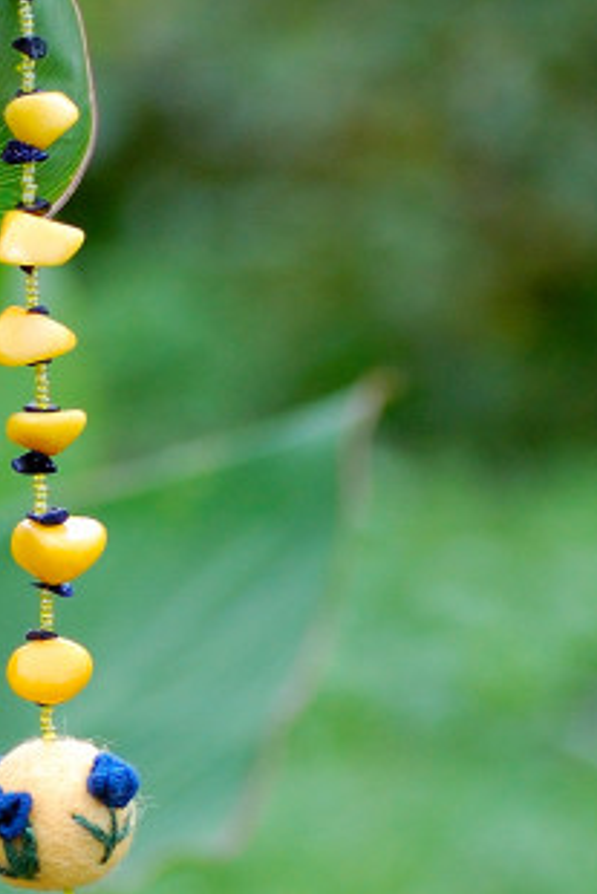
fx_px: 6534
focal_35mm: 263
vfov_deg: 7.8
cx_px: -22
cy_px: 320
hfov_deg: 5.2
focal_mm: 68
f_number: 4.5
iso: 400
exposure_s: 1/320
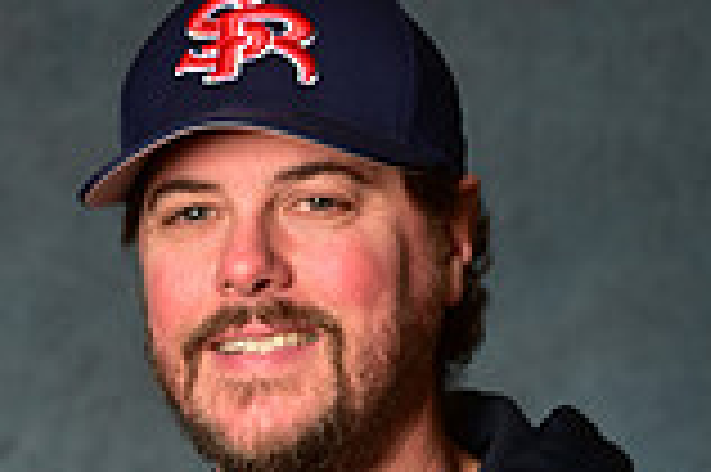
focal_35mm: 257
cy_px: 1016
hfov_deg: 8.0
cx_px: 79
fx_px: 5070
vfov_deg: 5.2
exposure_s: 1/200
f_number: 4.5
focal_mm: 70
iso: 100
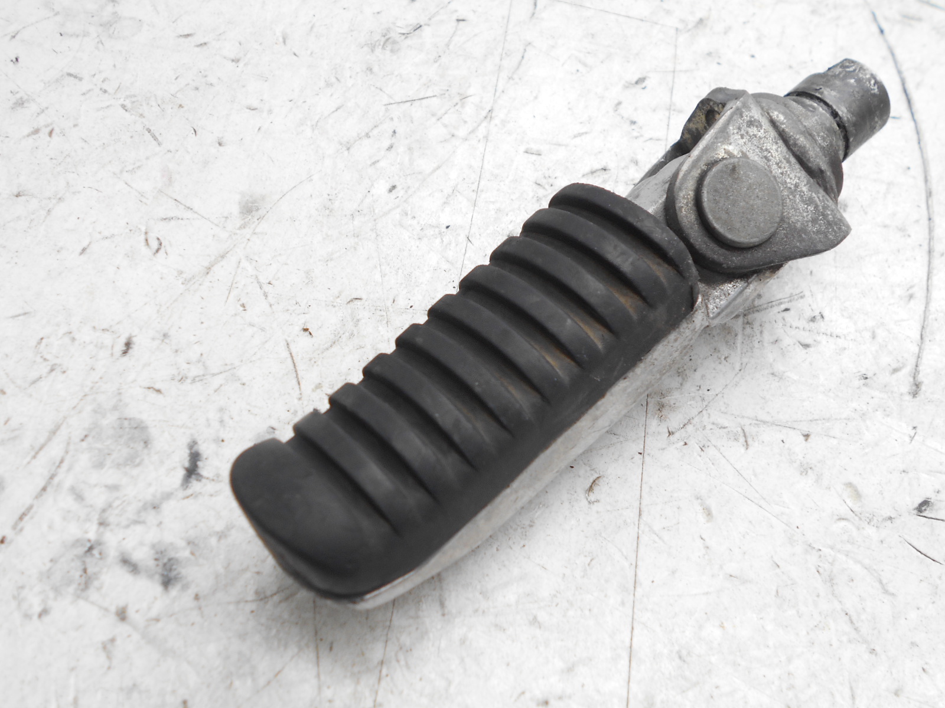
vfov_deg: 41.8
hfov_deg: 54.0
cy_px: 354
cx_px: 472
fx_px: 928
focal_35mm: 34
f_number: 3.6
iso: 110
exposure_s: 1/30
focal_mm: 5.8
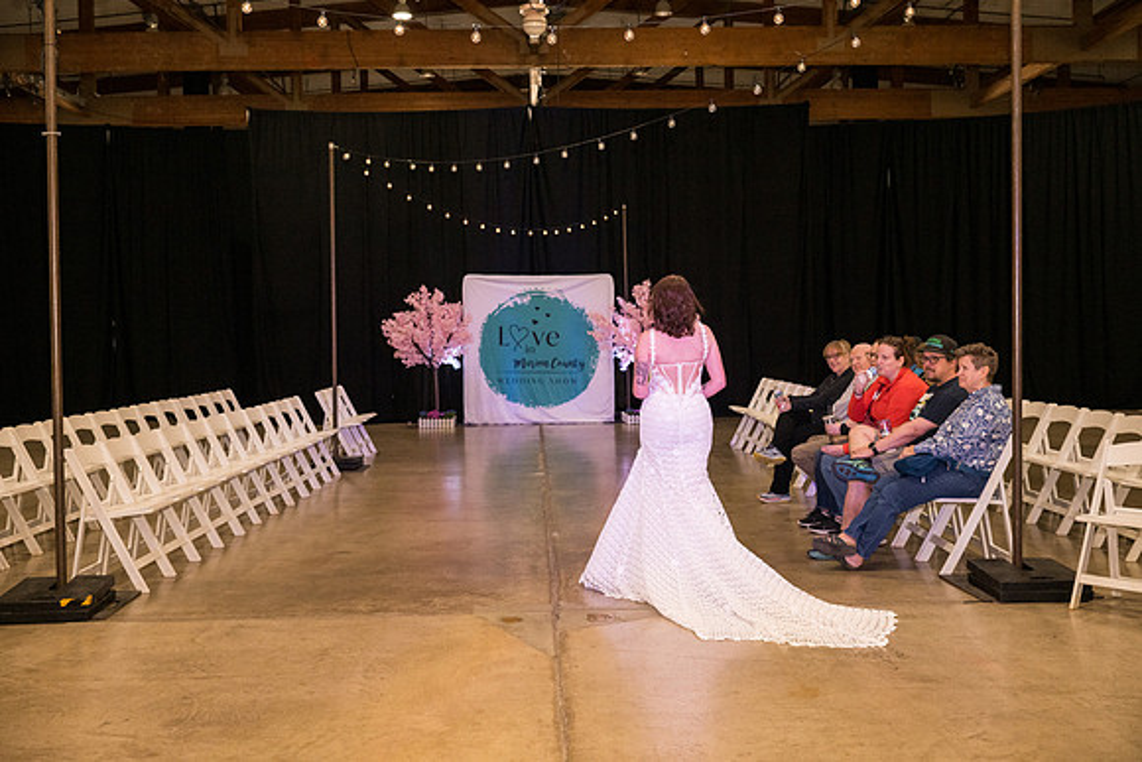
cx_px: 571
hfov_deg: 54.4
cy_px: 381
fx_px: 1110
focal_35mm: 35
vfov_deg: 37.9
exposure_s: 1/400
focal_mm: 35
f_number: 4
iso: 3200
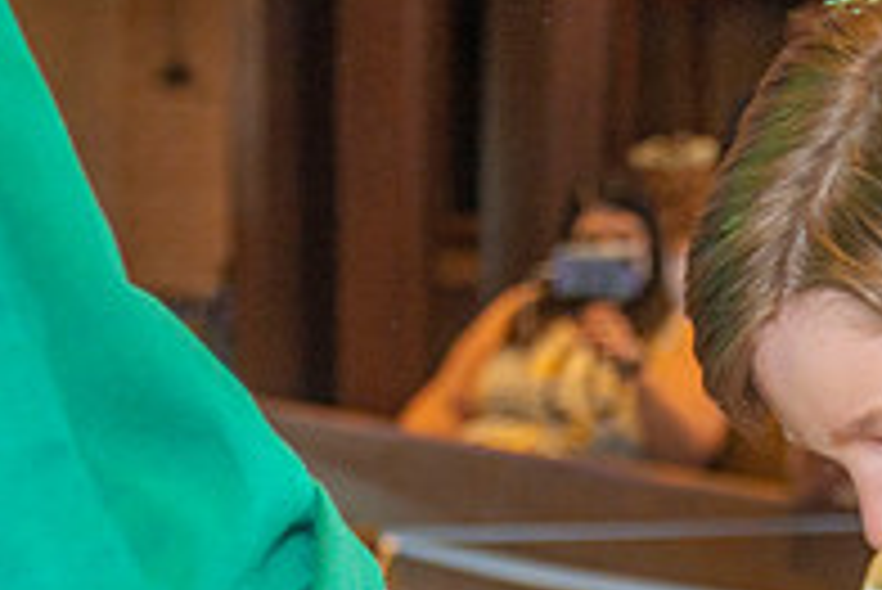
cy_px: 716
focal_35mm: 142
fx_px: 3481
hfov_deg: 14.3
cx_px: 760
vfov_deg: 9.5
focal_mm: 48
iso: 1600
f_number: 5
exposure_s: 1/200
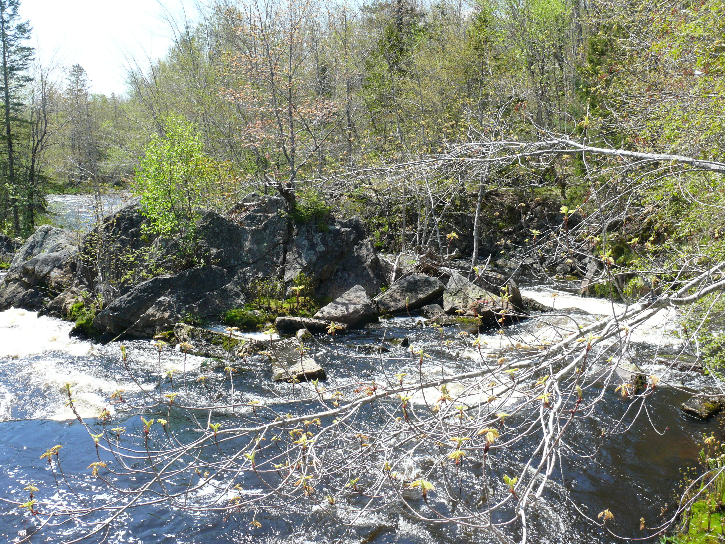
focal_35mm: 35
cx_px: 362
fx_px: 733
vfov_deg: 40.7
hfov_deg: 52.6
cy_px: 272
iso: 100
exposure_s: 1/200
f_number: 5.6
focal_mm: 7.4
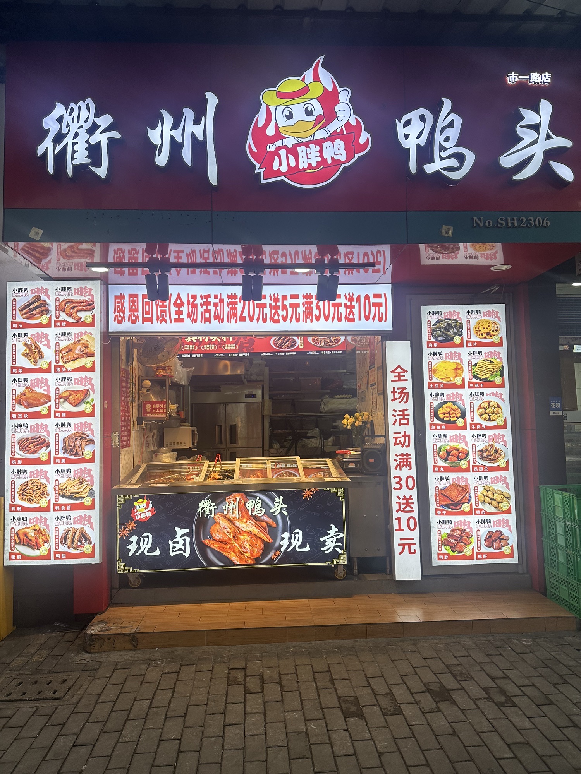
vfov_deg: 71.6
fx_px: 537
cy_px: 387
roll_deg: +0.3
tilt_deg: +4.0
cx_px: 290
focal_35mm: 24
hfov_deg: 56.8
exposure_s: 1/312
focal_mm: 6.86
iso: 80
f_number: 1.78
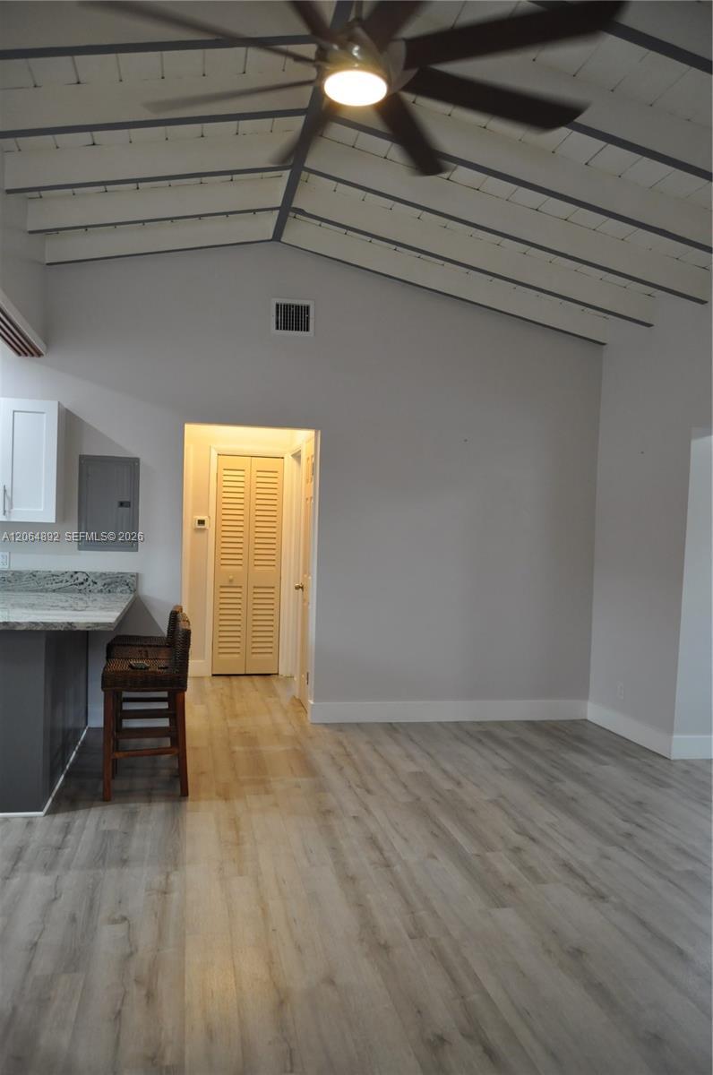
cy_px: 538
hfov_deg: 47.8
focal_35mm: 27
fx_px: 805
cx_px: 356
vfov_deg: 67.5
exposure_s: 1/60
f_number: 4
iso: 800
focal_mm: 18
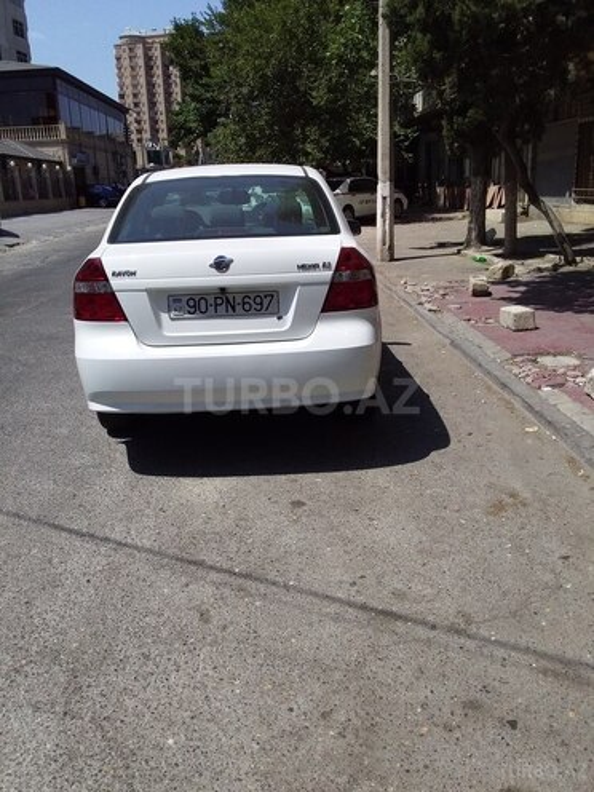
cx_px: 297
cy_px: 396
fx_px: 709
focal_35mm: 31
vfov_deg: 58.4
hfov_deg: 45.4
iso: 40
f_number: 2.2
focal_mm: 3.3
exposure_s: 1/1849
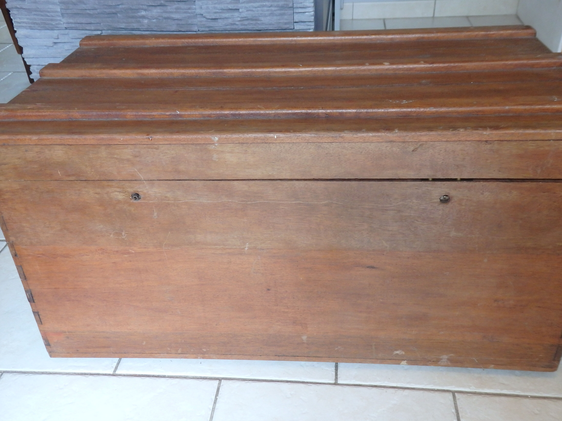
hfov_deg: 55.4
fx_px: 536
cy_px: 210
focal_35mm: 33
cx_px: 281
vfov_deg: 42.9
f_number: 3.4
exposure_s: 1/30
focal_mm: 6
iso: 400
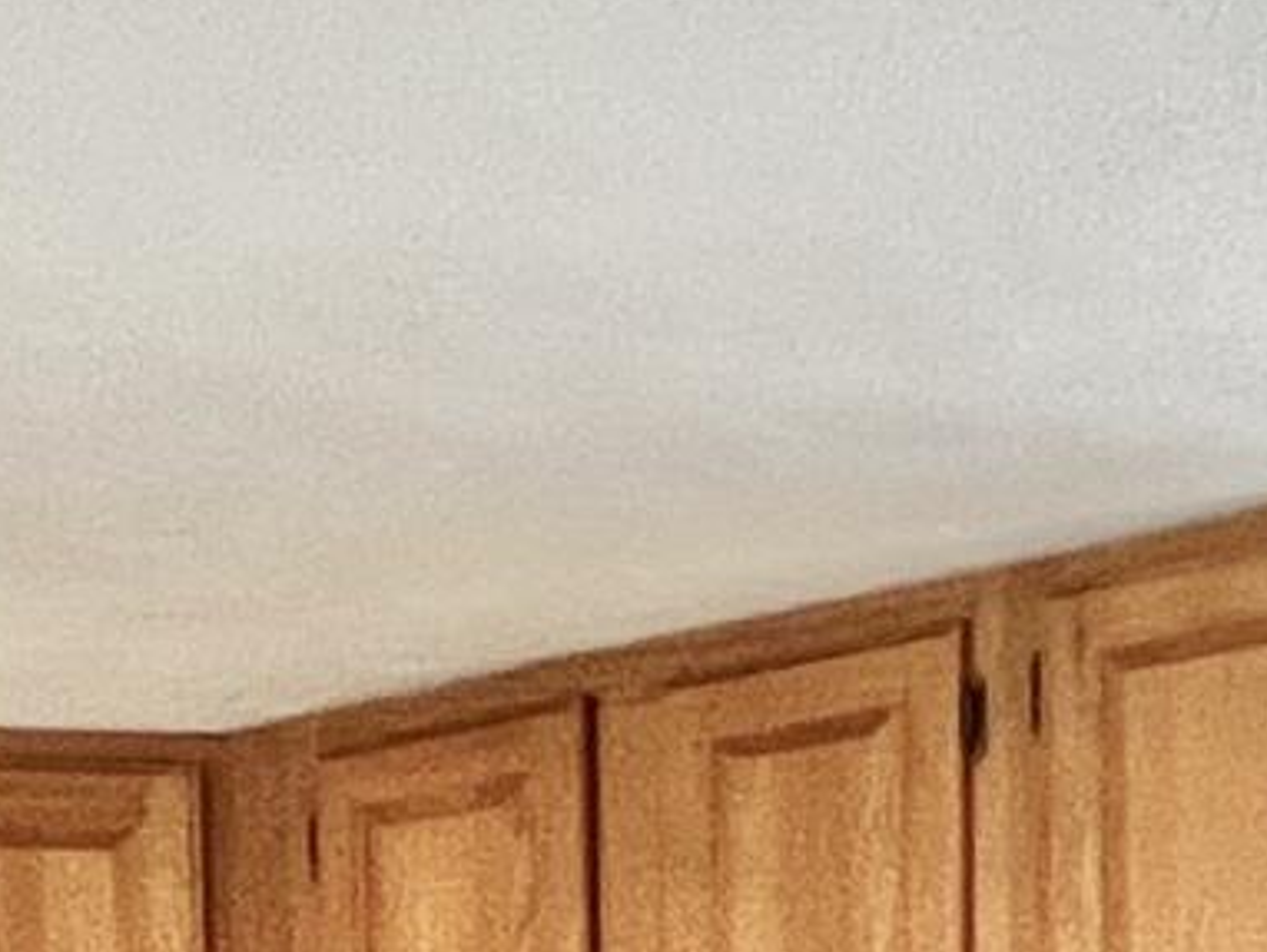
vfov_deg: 12.6
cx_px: 793
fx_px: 3736
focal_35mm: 102
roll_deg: +0.5
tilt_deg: -2.2
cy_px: 1960
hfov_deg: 19.2
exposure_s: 1/60
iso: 320
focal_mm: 1.57
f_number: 1.8
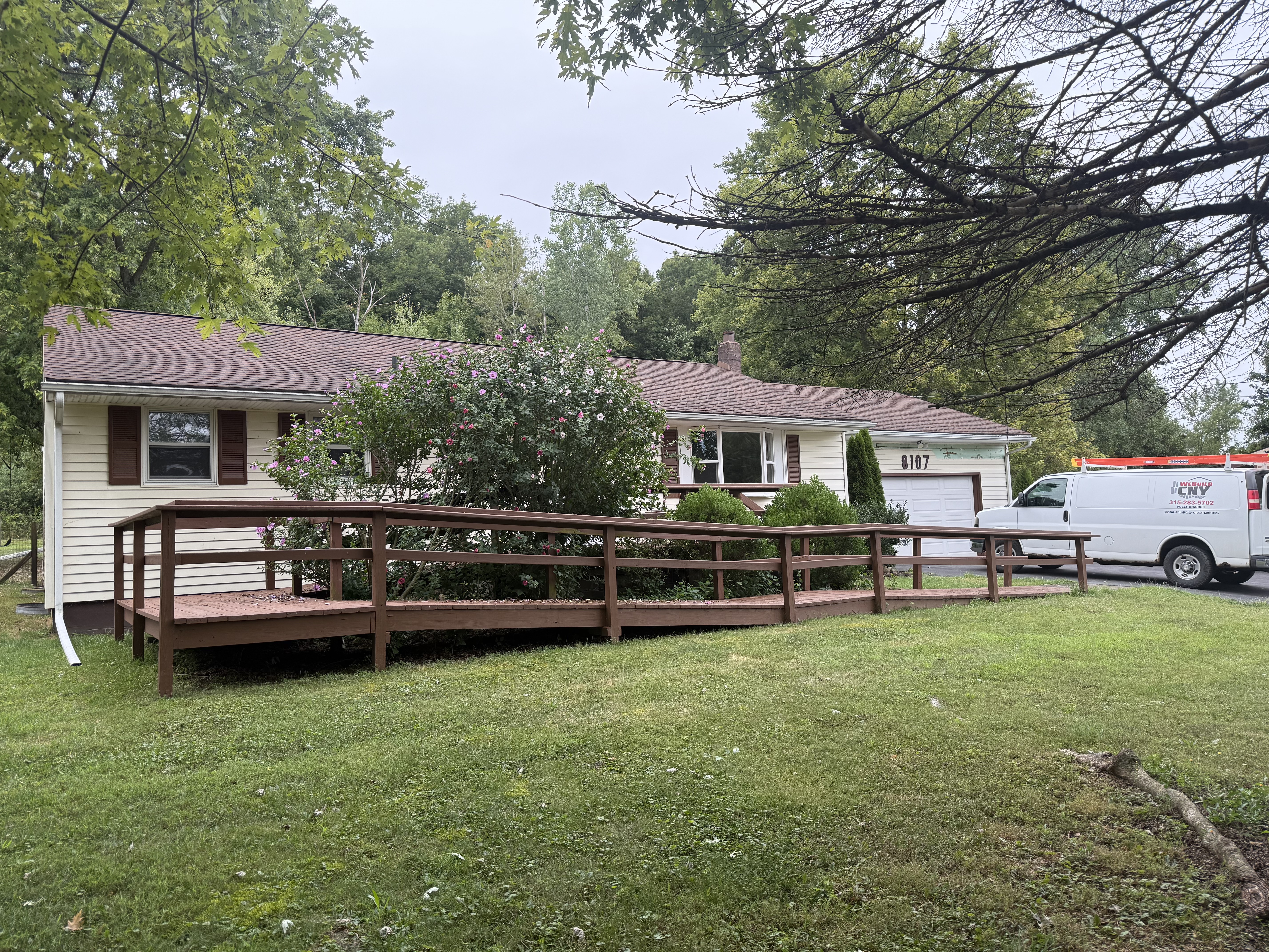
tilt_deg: +4.2
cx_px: 634
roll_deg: +2.5
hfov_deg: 71.6
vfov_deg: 56.8
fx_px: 880
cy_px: 476
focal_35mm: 24
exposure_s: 1/464
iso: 100
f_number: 1.78
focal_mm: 6.76
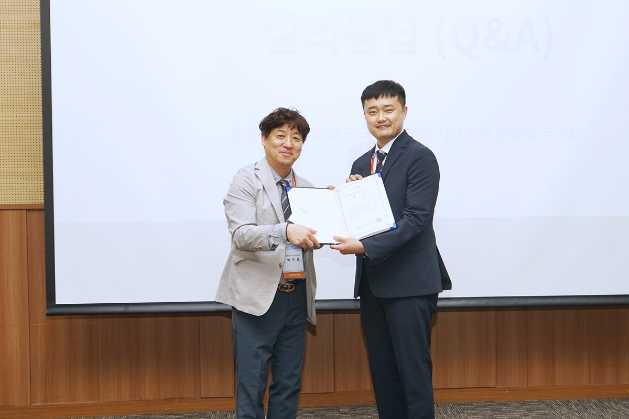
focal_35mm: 34
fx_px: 594
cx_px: 314
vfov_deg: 38.9
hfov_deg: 55.8
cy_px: 210
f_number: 6.3
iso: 400
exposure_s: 1/125
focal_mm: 34
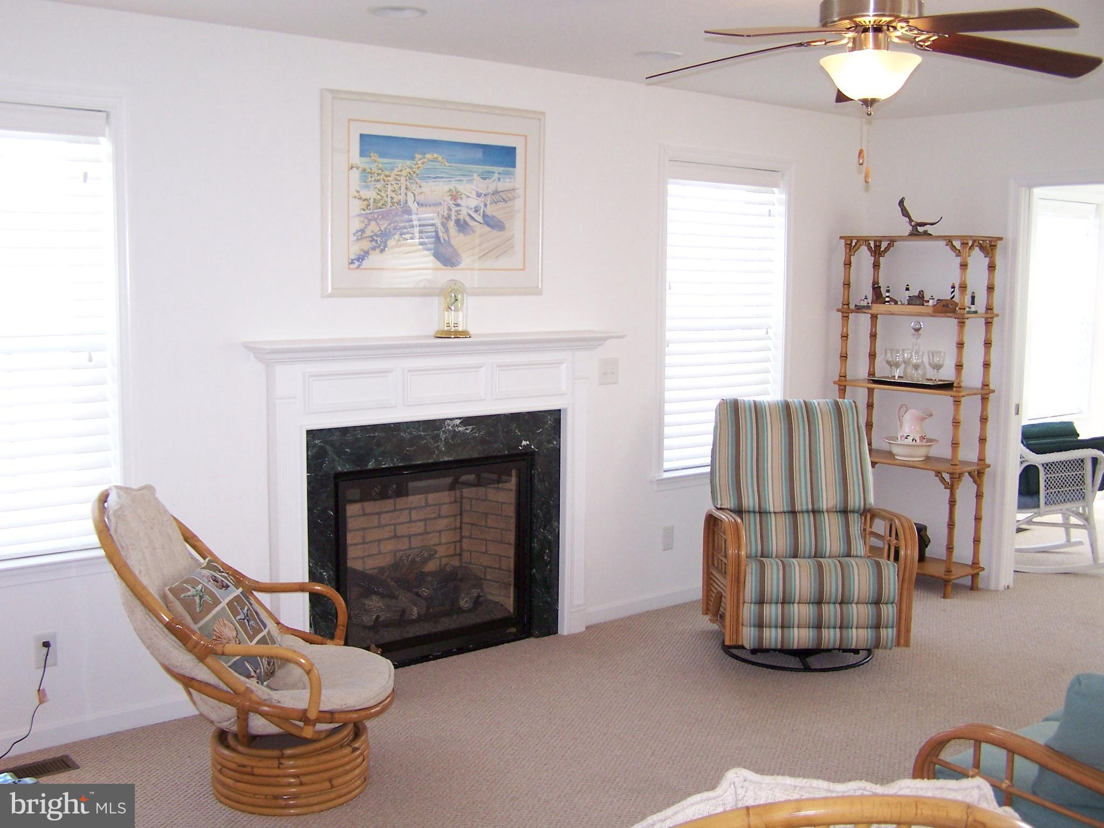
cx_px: 552
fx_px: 1212
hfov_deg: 49.0
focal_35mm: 38
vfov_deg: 37.7
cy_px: 414
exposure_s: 1/60
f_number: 2.8
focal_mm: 6.3
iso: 140
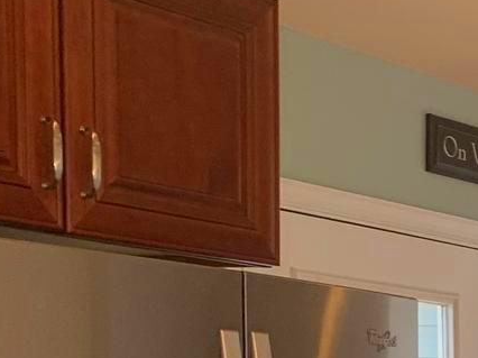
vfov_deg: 11.0
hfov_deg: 13.4
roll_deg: -0.8
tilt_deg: -4.3
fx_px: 1725
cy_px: 652
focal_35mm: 125
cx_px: 975
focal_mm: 4.25
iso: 64
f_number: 1.8
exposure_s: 1/60
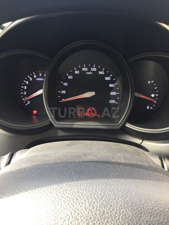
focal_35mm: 29
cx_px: 84
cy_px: 112
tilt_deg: -23.4
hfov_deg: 48.2
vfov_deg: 61.7
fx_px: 189
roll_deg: +0.3
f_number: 2.2
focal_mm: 4.15
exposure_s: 1/33
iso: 32
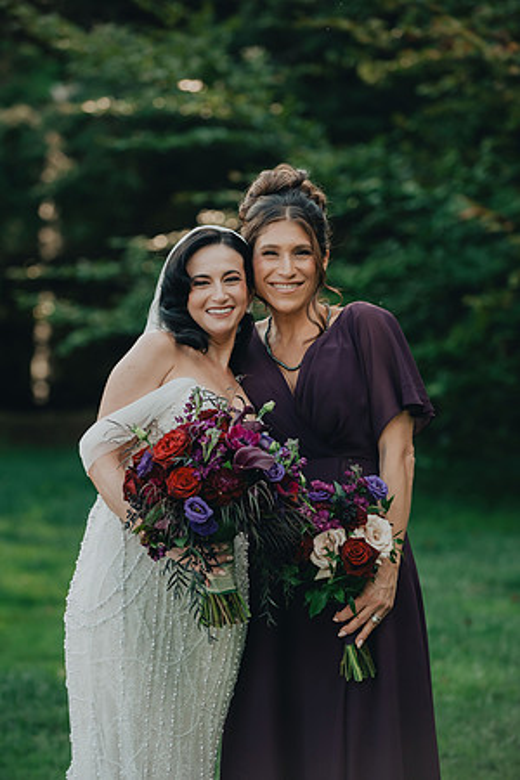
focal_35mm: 150
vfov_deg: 13.7
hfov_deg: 9.1
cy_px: 390
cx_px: 260
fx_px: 3250
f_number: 4
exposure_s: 1/1000
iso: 800
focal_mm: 150
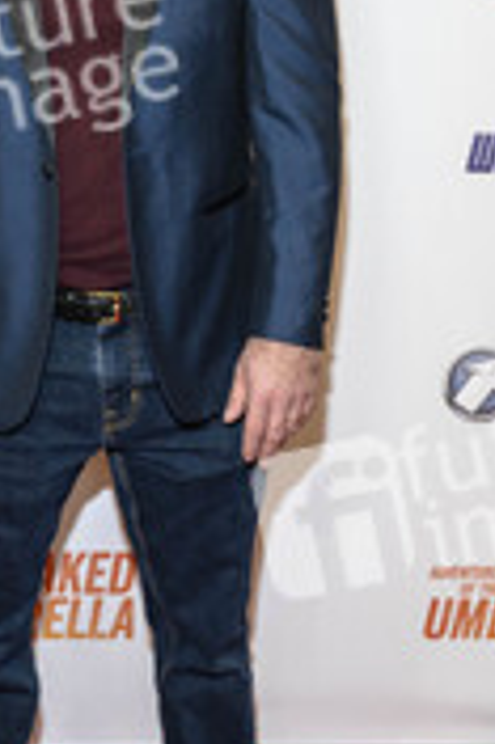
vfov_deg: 24.7
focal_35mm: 82
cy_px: 287
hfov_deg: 16.5
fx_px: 1694
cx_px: 85
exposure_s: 1/200
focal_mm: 36
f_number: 5.6
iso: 800
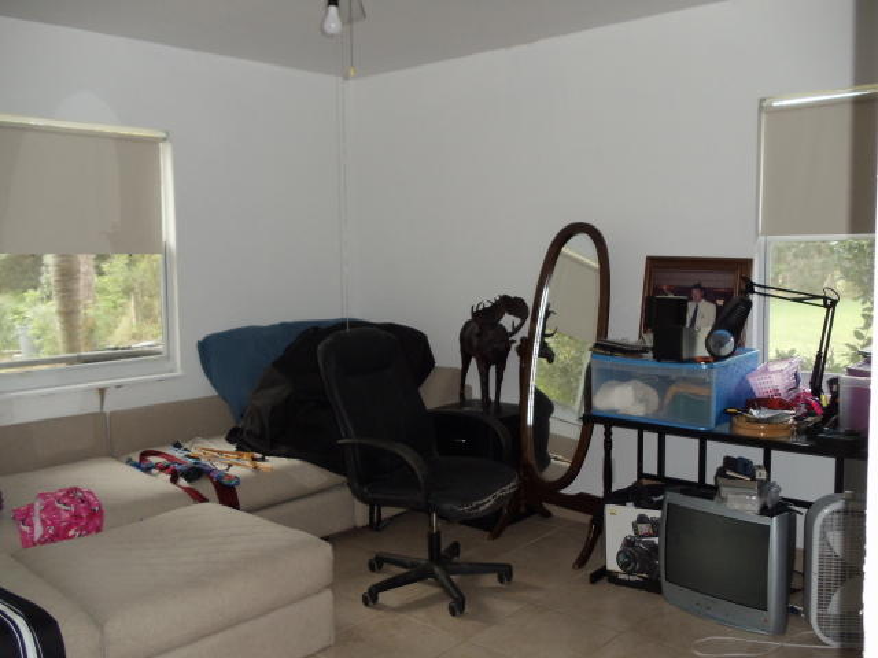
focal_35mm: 44
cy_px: 329
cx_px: 439
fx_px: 1116
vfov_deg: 32.9
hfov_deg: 42.9
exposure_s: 1/30
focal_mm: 6
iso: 200
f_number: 3.5
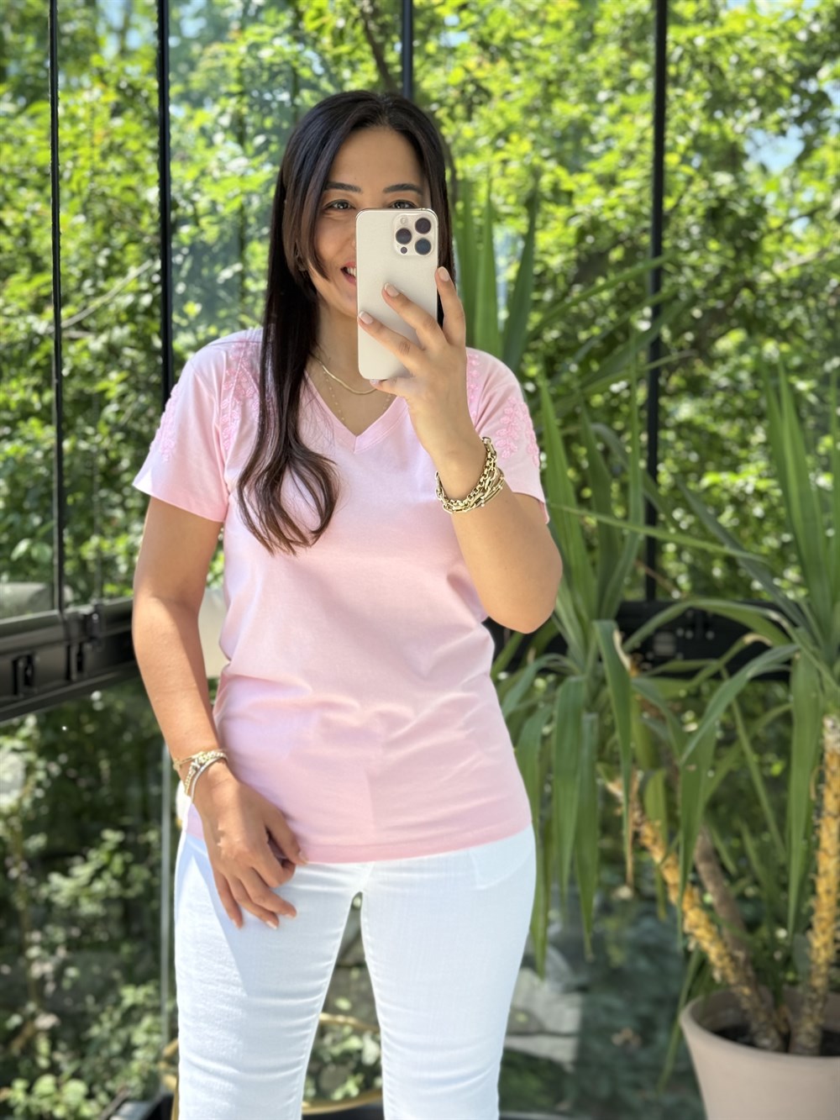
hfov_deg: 30.3
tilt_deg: -19.8
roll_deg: -0.7
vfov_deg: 39.7
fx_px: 1553
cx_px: 420
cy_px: 560
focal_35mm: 48
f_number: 1.78
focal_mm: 6.76
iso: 80
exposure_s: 1/405
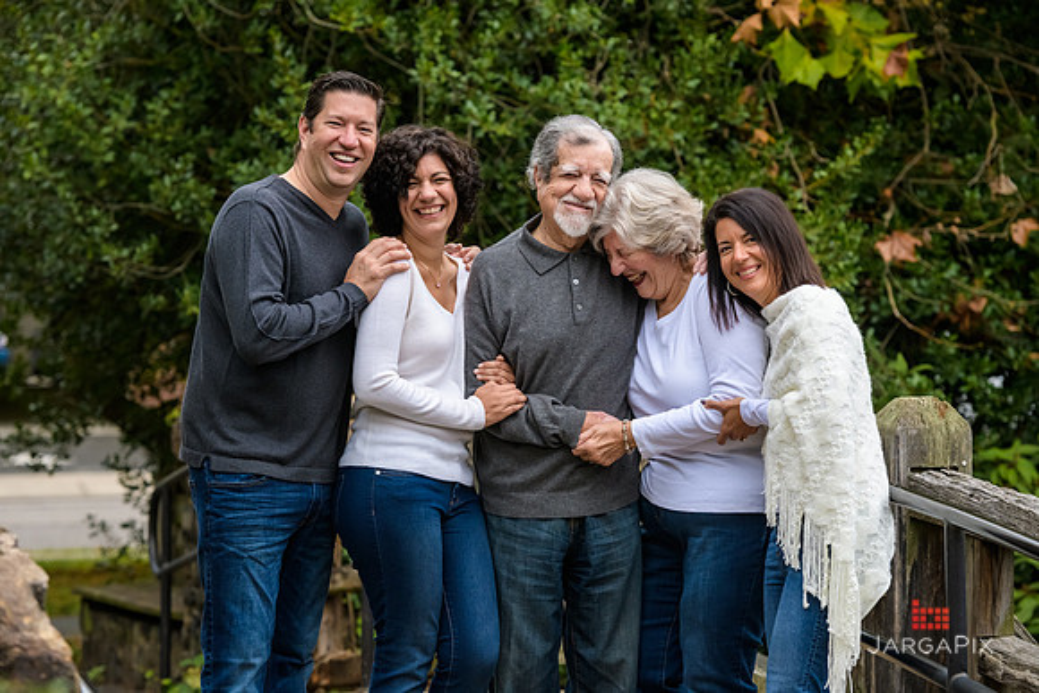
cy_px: 346
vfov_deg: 10.1
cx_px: 498
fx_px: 3908
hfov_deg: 15.1
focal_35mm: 135
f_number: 5.6
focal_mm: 130
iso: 1000
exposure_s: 1/400
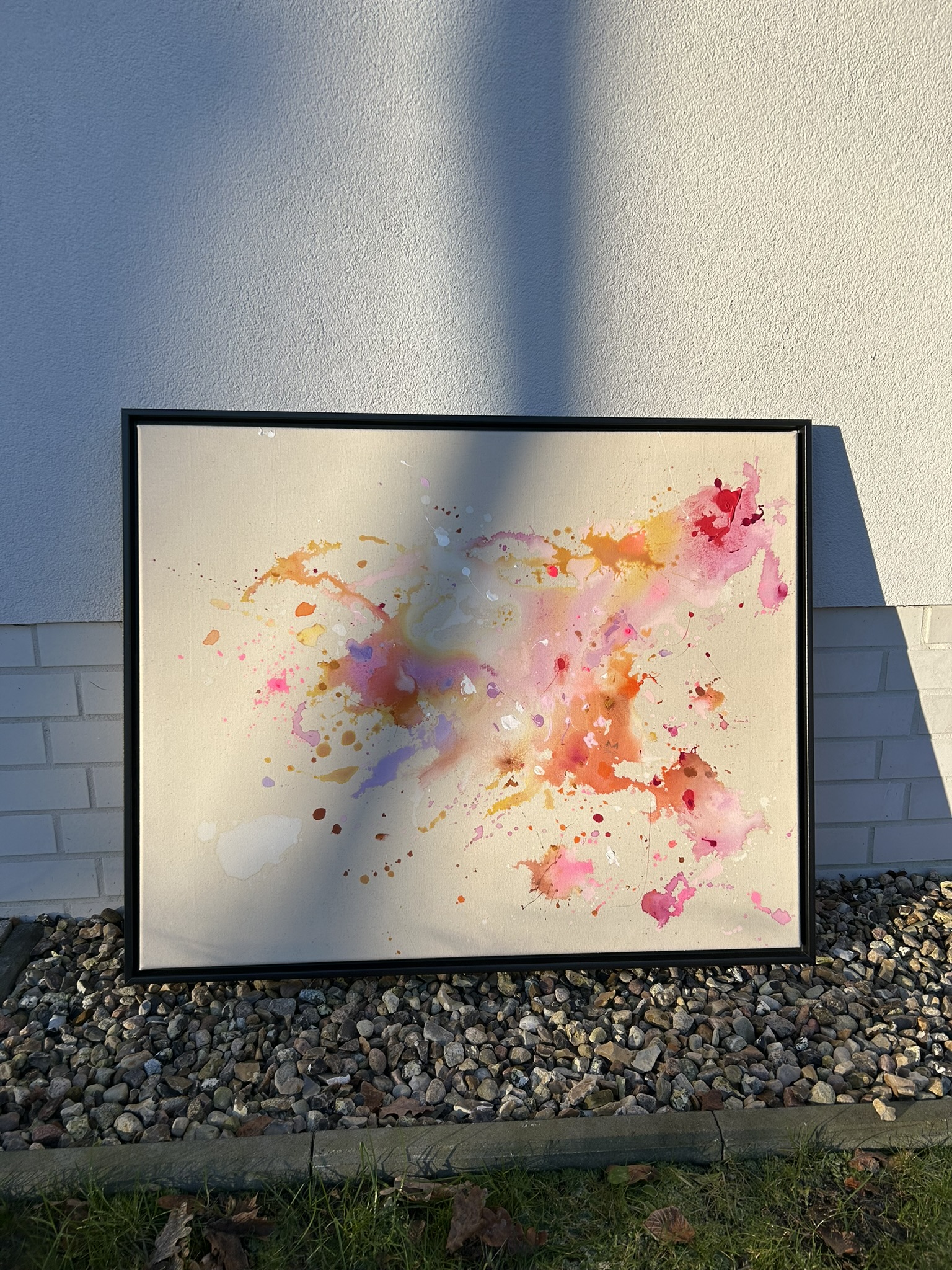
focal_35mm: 26
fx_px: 953
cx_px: 476
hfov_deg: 53.1
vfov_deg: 67.3
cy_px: 635
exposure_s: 1/2632
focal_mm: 5.7
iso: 50
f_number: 1.5
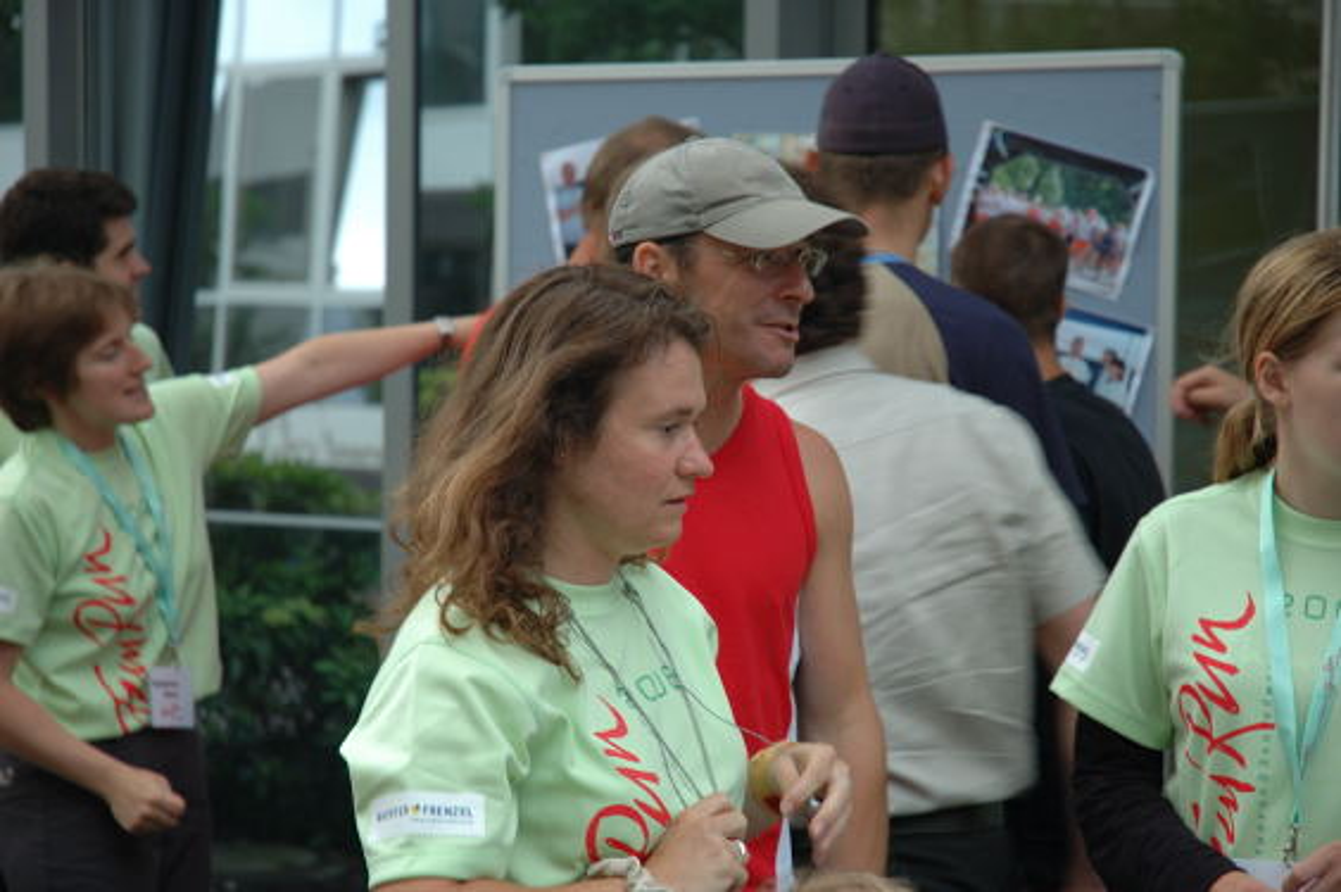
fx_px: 3908
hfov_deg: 19.5
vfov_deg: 13.0
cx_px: 670
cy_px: 446
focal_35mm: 105
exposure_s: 1/60
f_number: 4.5
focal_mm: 70
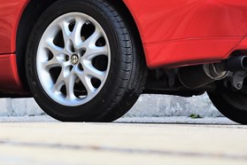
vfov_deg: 5.4
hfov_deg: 8.0
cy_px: -35
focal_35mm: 255
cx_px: 12
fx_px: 1749
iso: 400
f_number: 6.3
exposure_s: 1/160
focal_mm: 78
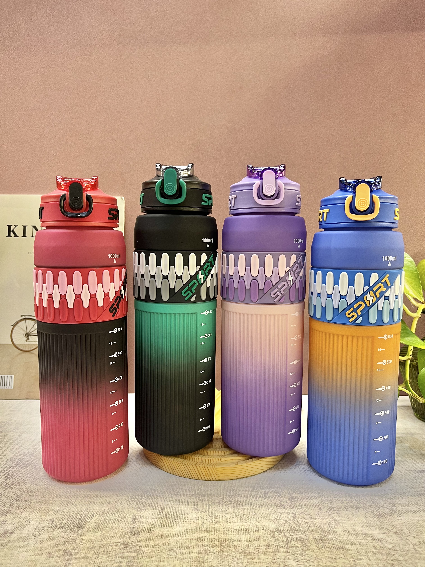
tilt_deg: -5.7
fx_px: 426
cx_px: 212
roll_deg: +0.6
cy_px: 284
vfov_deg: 67.3
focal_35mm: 26
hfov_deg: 53.1
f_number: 1.6
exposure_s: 1/50
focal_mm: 5.1
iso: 64
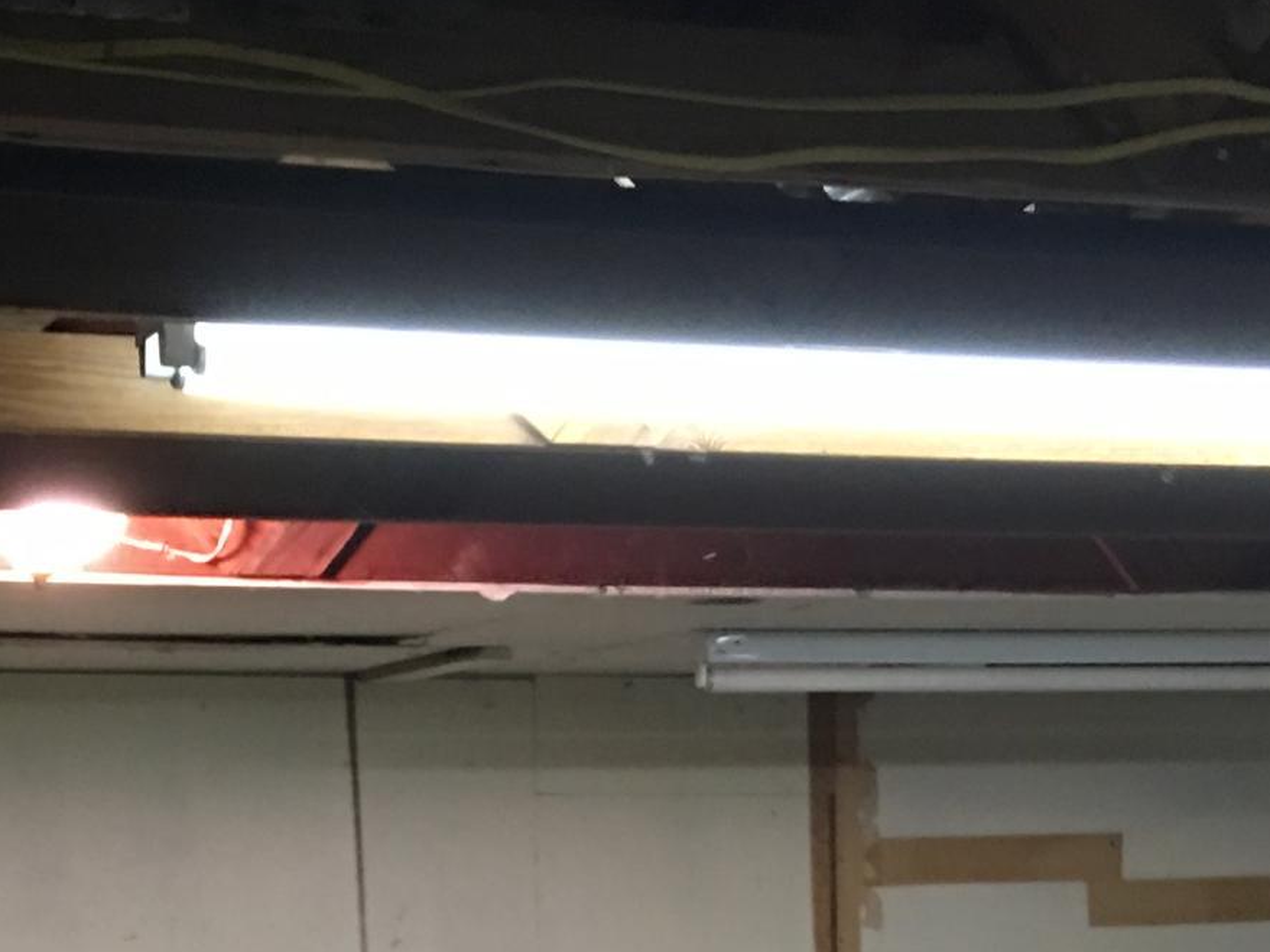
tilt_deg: -6.4
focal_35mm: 99
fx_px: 3632
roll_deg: -1.0
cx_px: 592
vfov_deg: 14.1
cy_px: 1355
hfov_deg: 19.8
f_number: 2.2
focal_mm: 4.15
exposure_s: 1/4
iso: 50
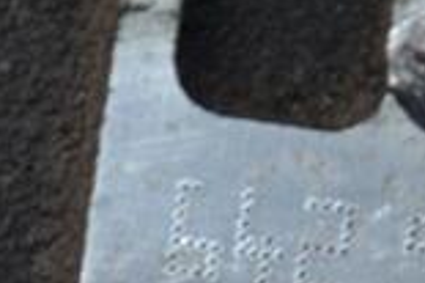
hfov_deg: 3.4
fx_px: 7181
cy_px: 272
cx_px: 370
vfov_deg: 2.3
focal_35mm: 609
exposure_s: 1/60
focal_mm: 105
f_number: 5.6
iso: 800
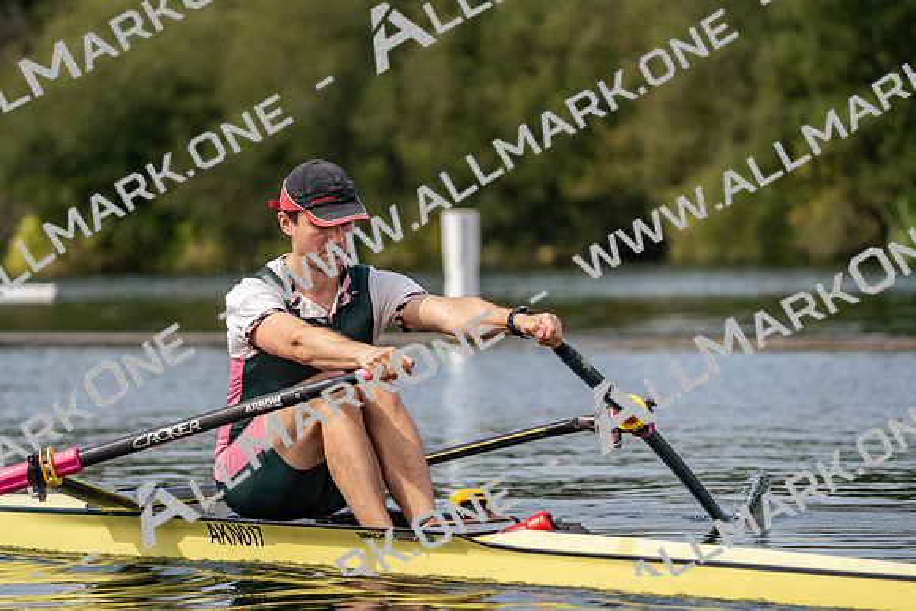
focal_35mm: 268
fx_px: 6820
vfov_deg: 5.1
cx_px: 458
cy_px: 306
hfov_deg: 7.7
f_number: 5.6
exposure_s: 1/1600
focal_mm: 268
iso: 320
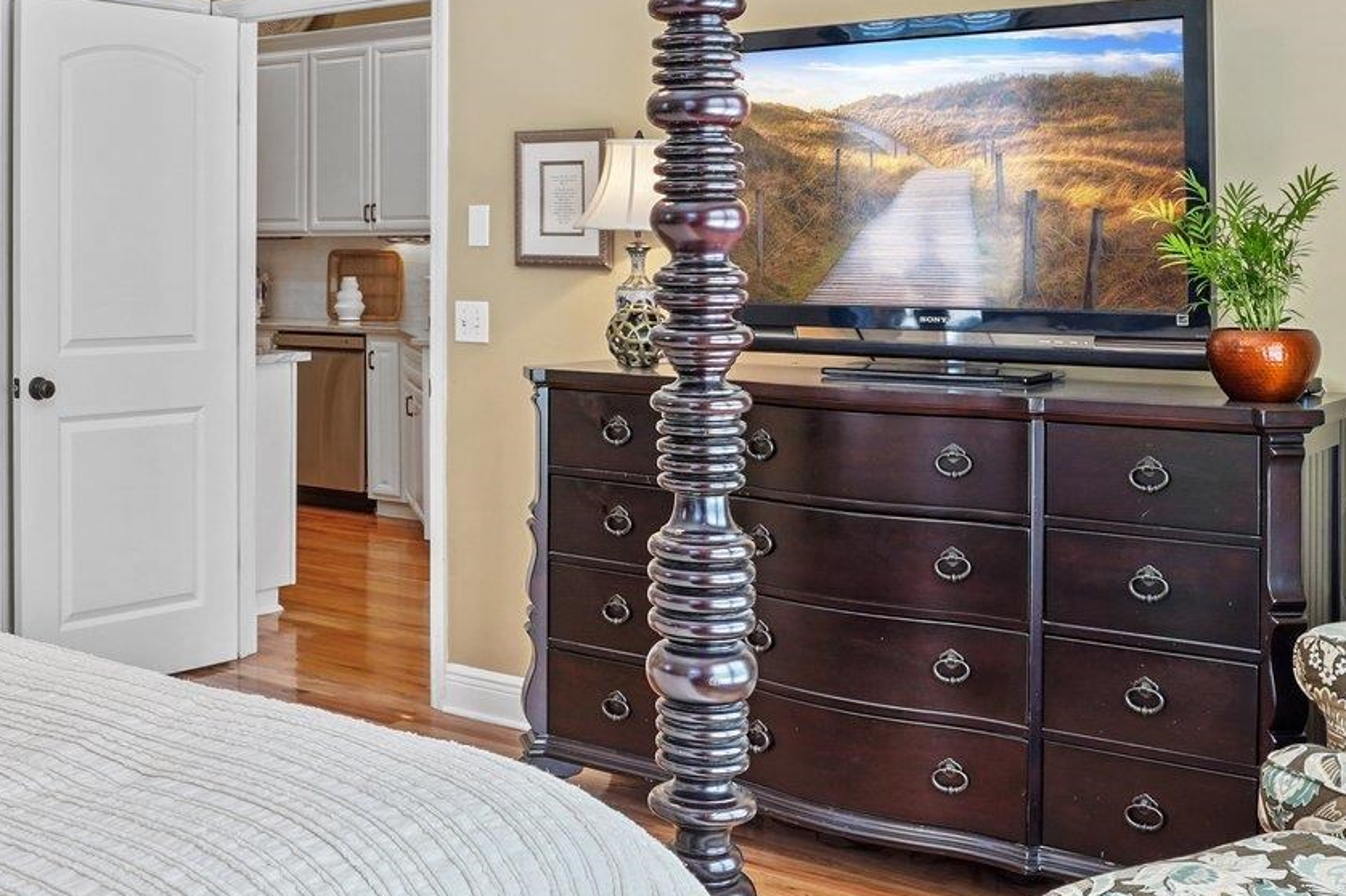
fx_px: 1644
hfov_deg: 43.0
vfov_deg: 30.3
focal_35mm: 44
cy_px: 307
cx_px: 326
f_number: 9
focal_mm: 18
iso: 100
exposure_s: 1.3
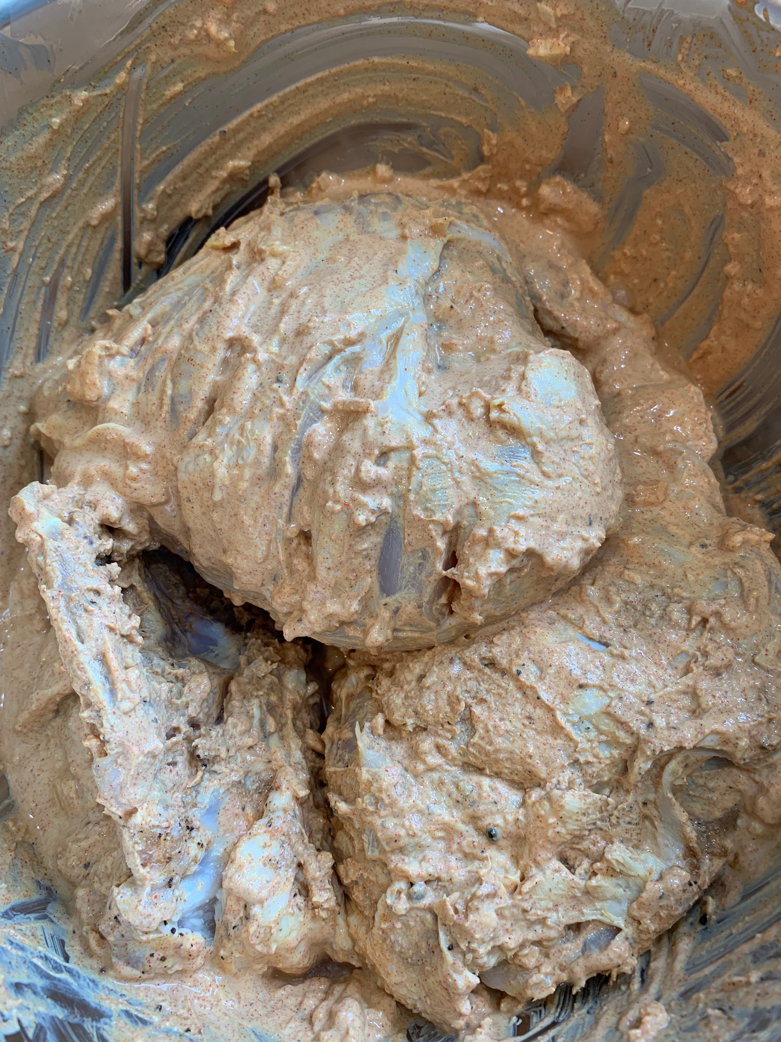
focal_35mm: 26
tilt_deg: -68.4
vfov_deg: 67.3
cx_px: 390
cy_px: 521
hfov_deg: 53.1
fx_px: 782
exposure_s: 1/60
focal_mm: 4.25
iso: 64
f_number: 1.8
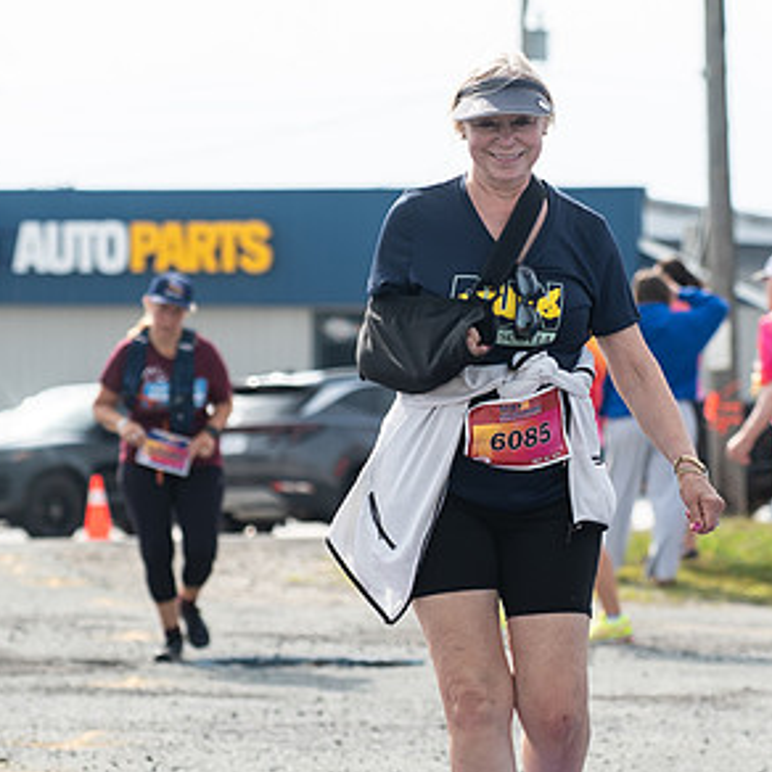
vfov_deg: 7.4
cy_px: 304
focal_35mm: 237
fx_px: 5980
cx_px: 499
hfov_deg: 7.4
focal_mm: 100
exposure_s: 1/1600
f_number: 4.5
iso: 250
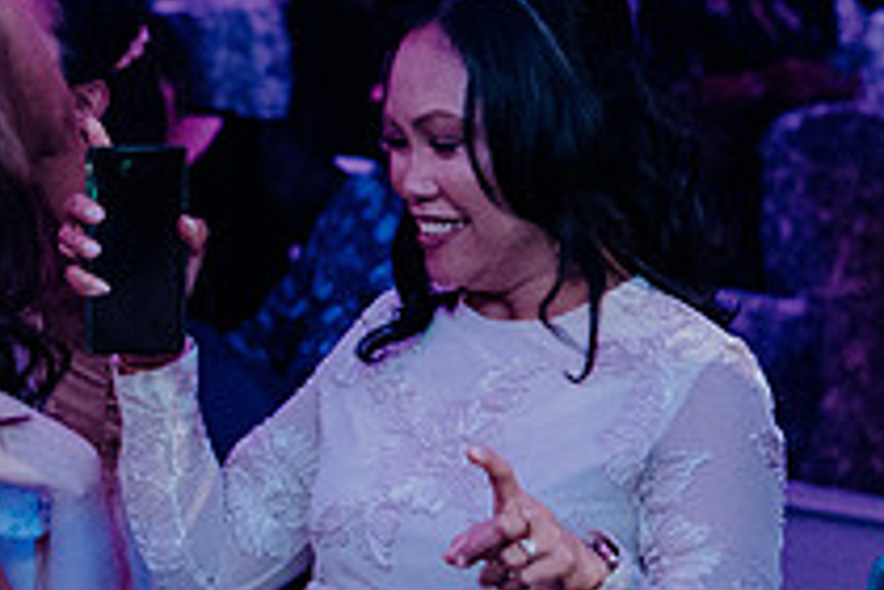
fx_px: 6703
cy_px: 259
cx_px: -232
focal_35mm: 273
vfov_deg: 5.0
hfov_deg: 7.5
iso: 3200
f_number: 3.5
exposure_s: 1/160
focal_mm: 66
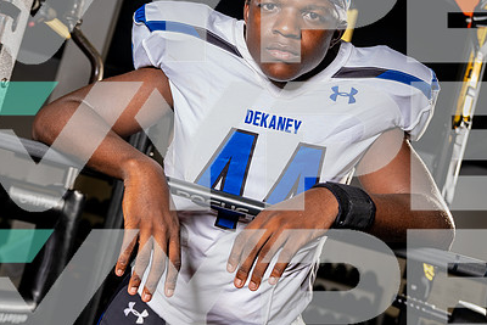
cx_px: 241
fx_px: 785
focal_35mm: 58
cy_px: 147
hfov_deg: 34.5
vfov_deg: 23.4
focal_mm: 40
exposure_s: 1/250
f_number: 4.5
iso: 100
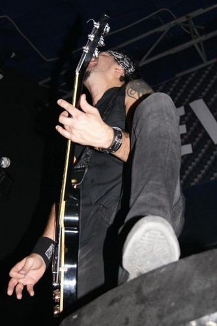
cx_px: 108
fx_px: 475
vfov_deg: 37.9
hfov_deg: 25.7
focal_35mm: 52
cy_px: 163
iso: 640
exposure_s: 1/60
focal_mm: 35
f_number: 5
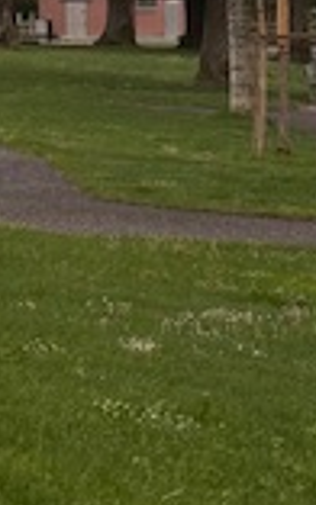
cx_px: -42
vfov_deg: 10.0
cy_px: -68
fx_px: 2869
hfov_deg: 6.3
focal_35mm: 208
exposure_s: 1/331
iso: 64
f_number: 1.78
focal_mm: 6.76
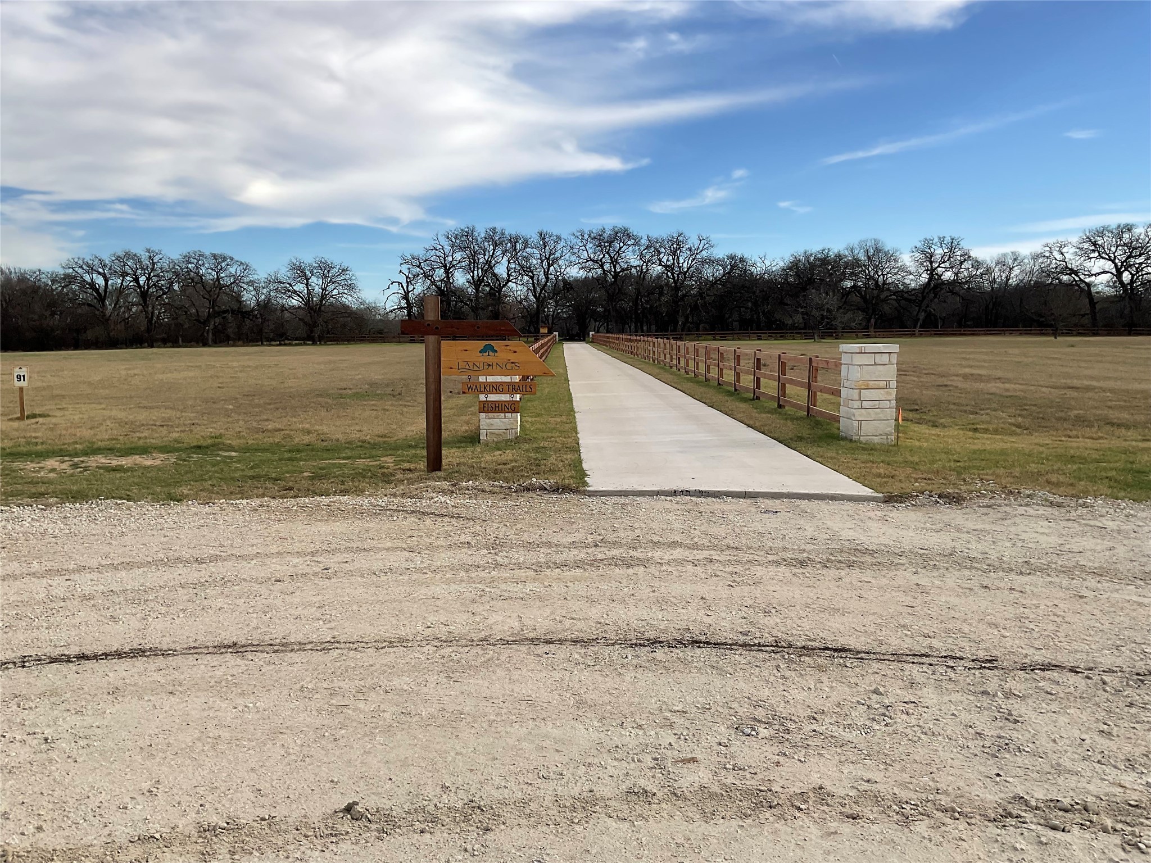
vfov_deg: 48.2
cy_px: 432
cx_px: 576
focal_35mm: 29
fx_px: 964
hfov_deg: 61.7
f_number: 1.8
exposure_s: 1/2320
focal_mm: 3
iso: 16
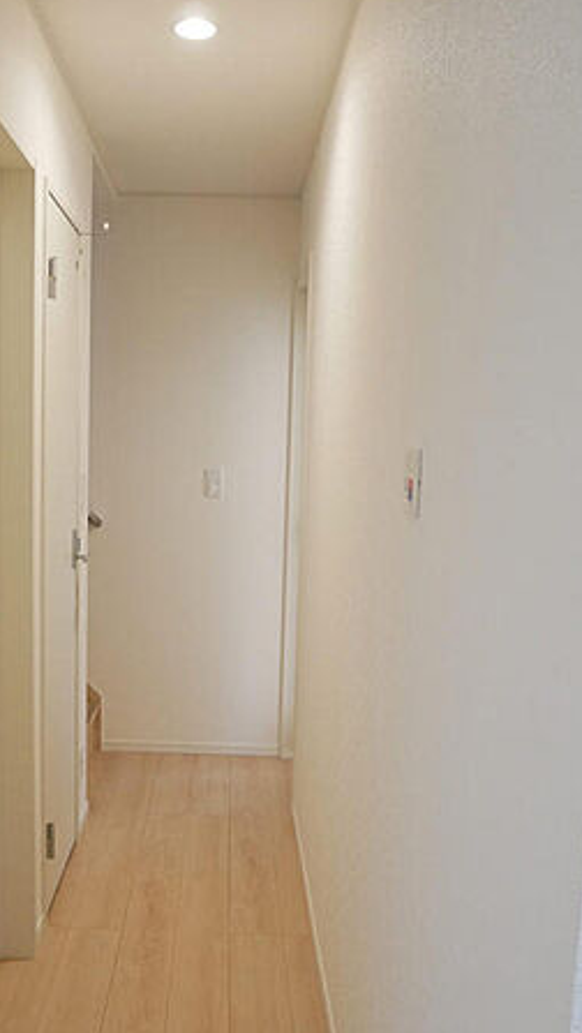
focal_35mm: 38
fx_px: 1041
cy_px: 566
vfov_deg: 52.7
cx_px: 203
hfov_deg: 31.0
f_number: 3.5
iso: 800
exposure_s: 1/60
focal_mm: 13
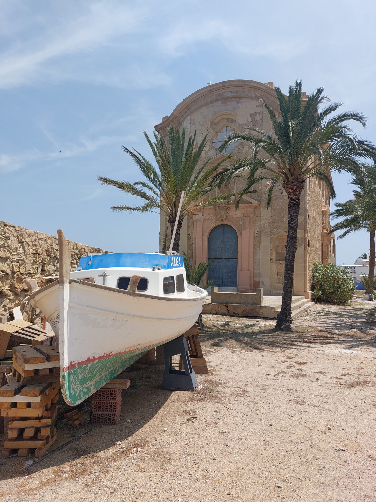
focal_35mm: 25
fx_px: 362
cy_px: 251
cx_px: 188
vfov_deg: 69.4
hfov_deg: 54.9
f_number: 1.8
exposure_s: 1/1596
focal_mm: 5.23
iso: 25
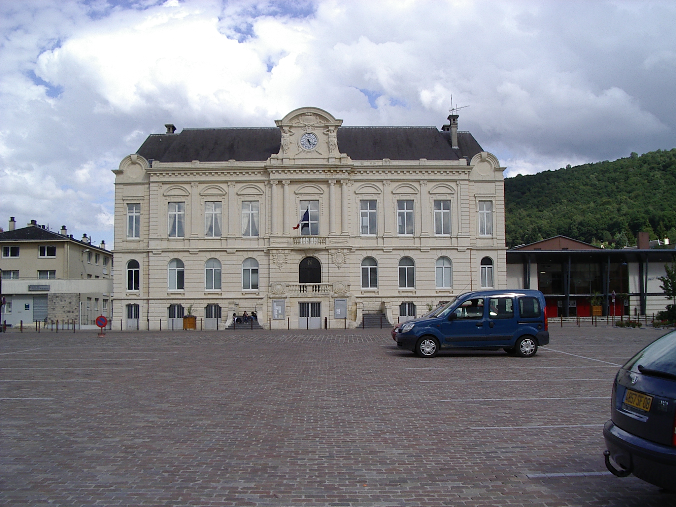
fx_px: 742
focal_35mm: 38
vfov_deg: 37.7
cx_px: 338
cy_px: 254
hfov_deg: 49.0
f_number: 4.8
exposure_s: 1/400
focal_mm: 5.8
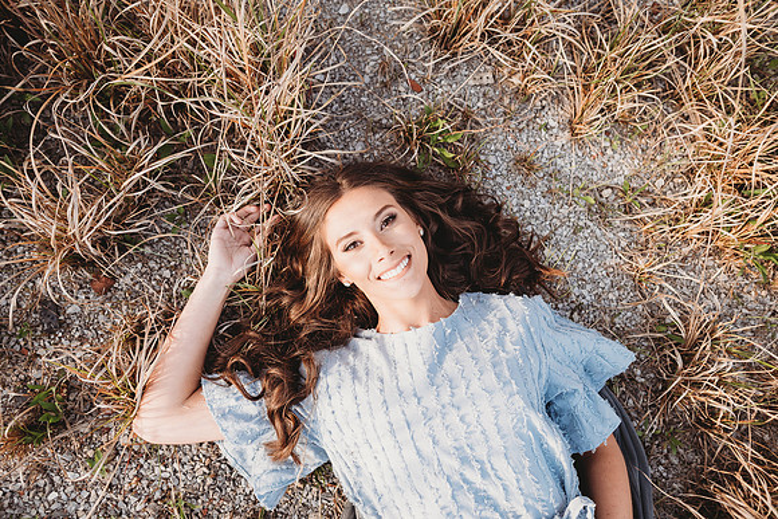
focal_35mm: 24
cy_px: 260
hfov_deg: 73.7
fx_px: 519
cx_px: 389
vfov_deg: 53.2
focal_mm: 24
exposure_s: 1/400
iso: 100
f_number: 2.5
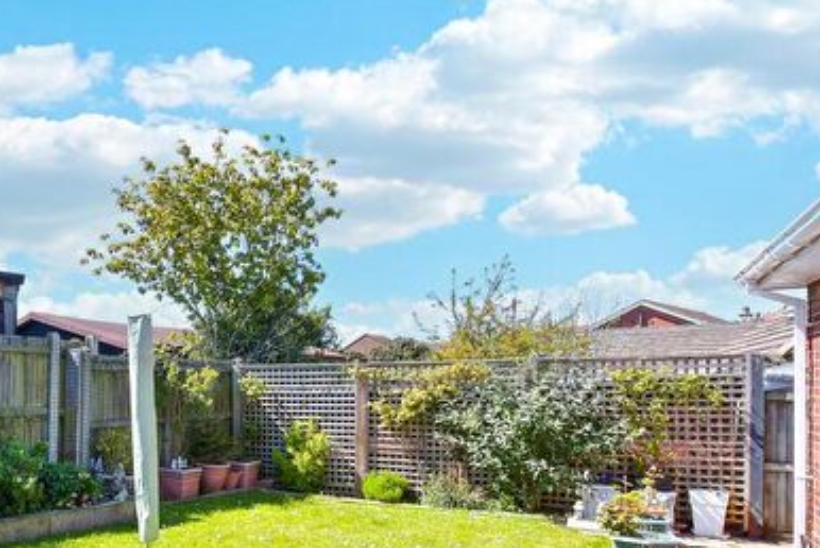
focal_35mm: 29
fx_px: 661
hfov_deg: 55.3
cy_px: 386
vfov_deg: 44.1
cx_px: 83
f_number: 8
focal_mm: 11
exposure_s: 1/160
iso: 160
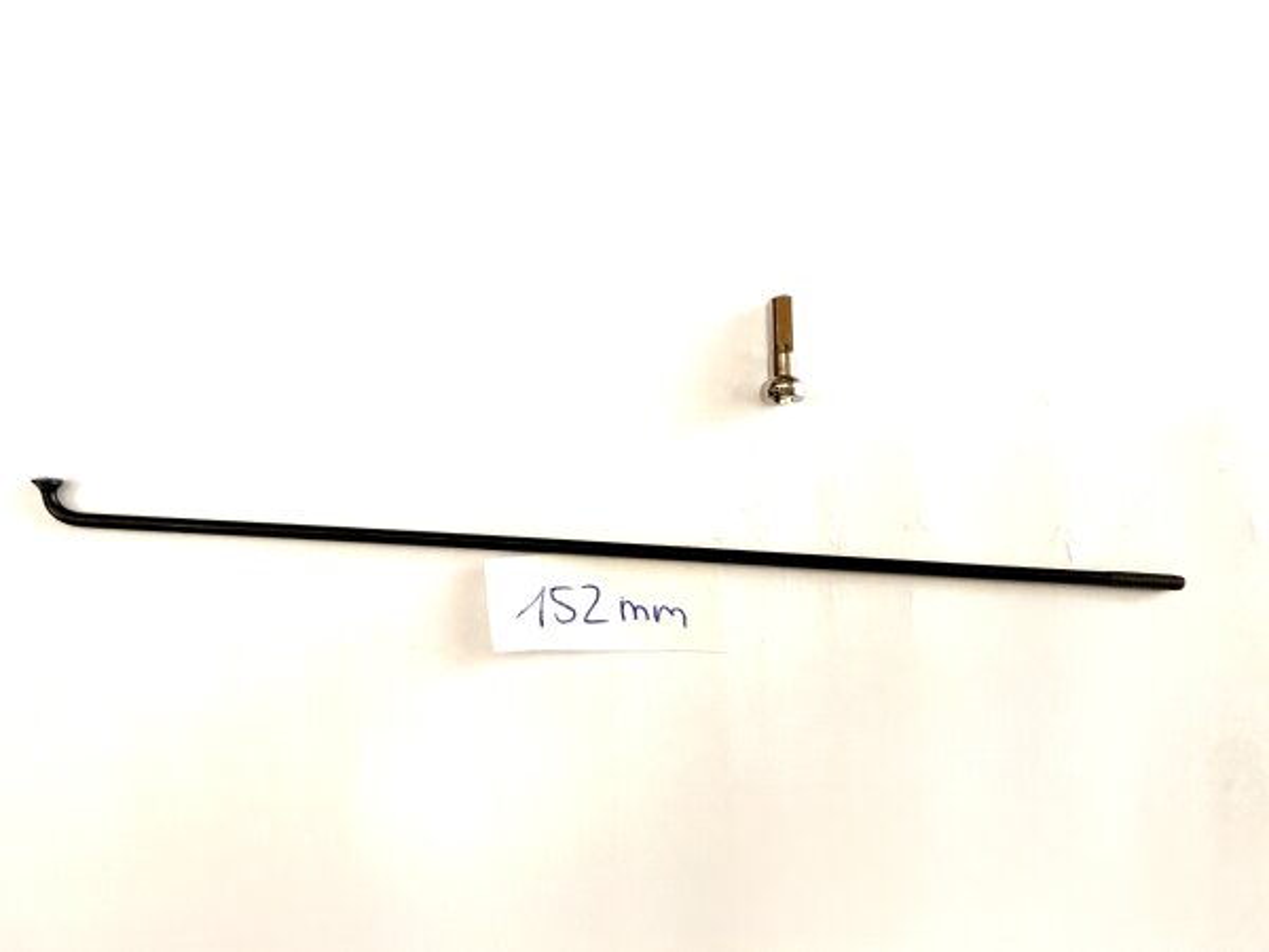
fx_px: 880
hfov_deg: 71.6
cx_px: 634
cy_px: 476
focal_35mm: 24
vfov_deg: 56.8
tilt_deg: -87.3
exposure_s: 1/121
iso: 250
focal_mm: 2.22
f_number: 2.2
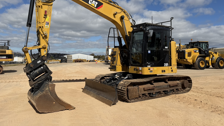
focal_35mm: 27
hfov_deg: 69.8
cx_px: 109
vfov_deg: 42.6
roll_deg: -0.3
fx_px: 160
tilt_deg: +3.2
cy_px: 47
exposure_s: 1/9091
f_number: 1.78
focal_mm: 6.76
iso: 80
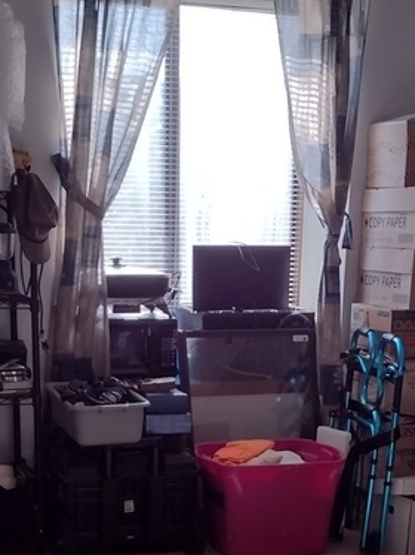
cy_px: 592
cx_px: 245
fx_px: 1248
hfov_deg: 18.9
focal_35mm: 78
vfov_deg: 23.6
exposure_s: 1/214
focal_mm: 4.71
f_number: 1.7
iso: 100
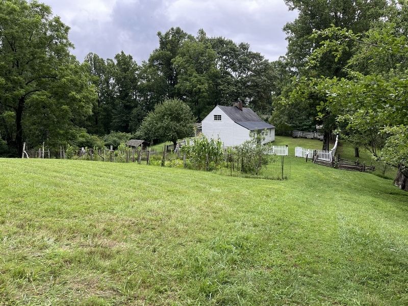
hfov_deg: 67.3
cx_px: 204
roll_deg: -0.2
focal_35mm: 26
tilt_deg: -6.2
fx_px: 306
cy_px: 153
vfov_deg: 53.1
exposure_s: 1/592
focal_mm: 5.1
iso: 50
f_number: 1.6
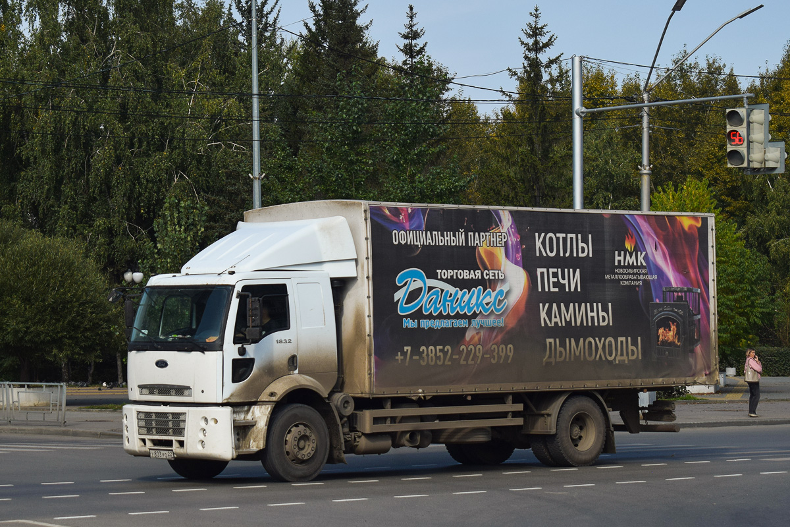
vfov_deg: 16.6
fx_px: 1810
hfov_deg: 24.6
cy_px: 264
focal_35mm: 82
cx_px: 395
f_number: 7.1
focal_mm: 55
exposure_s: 1/1250
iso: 200
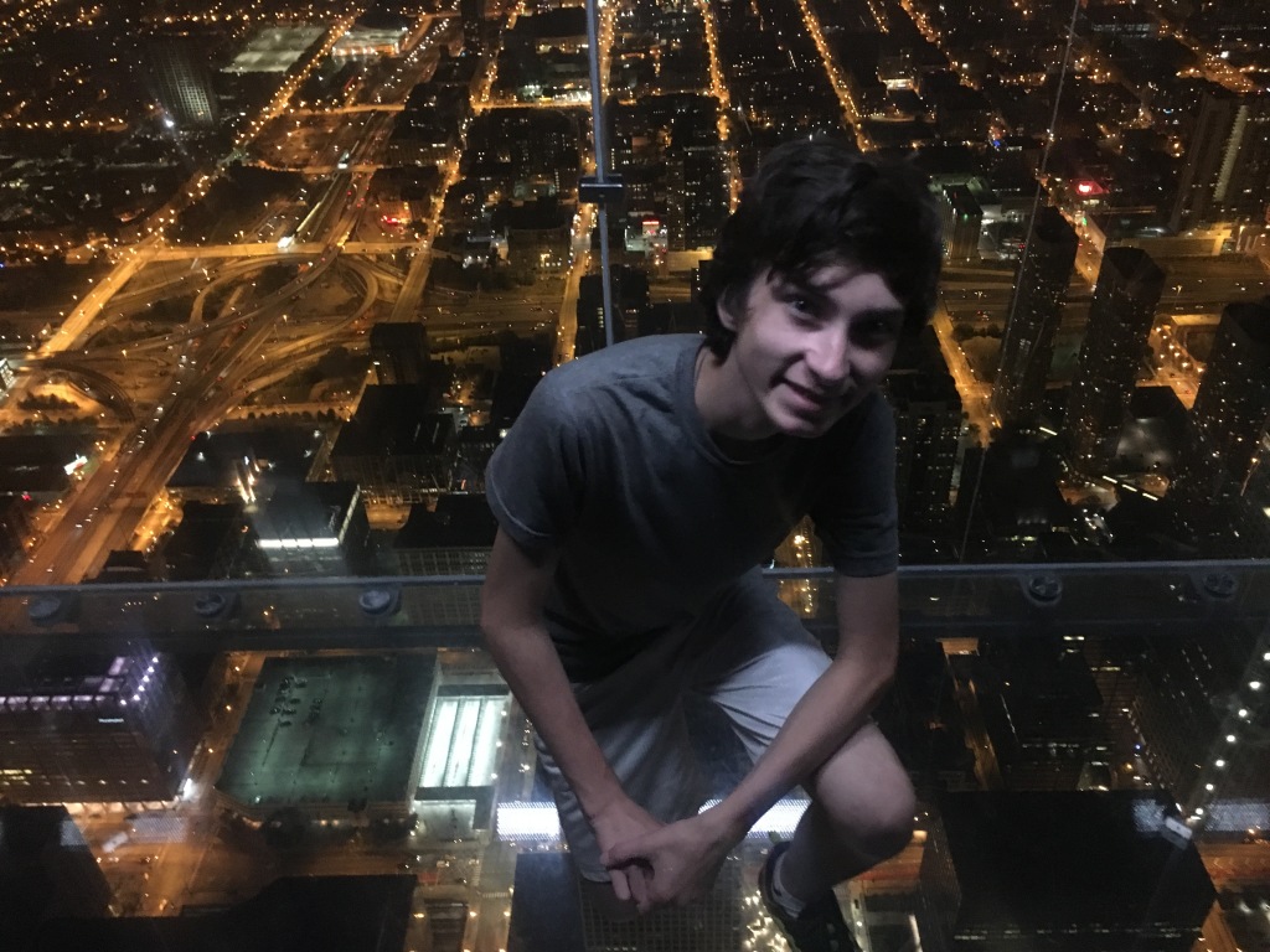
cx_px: 635
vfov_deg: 48.2
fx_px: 1064
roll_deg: +5.7
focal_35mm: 29
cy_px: 476
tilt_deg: -37.2
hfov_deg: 61.7
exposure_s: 1/15
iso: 500
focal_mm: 4.15
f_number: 2.2
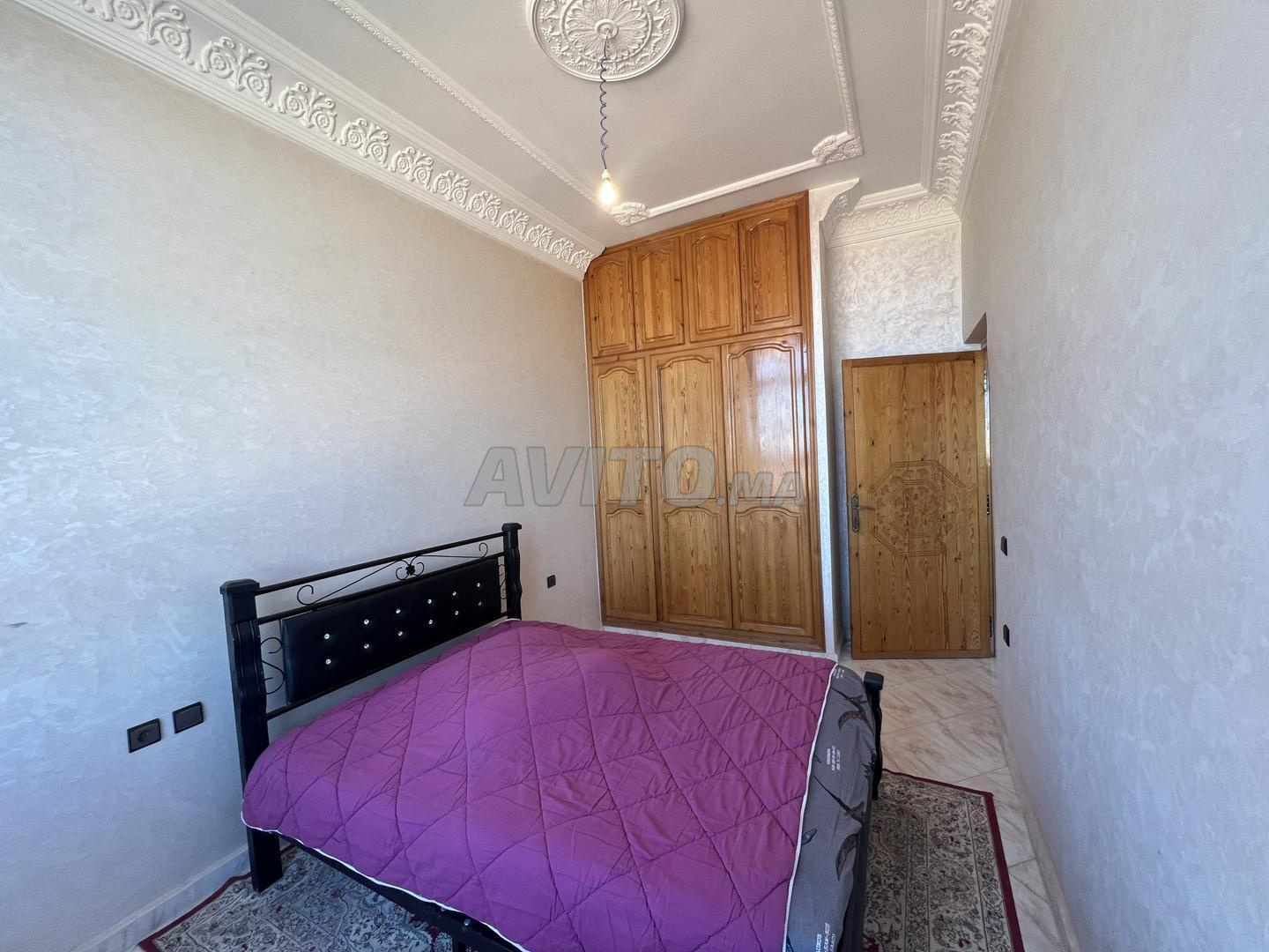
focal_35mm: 13
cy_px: 476
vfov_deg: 89.9
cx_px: 634
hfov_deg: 106.2
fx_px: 477
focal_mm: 1.57
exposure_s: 1/100
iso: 80
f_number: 1.8
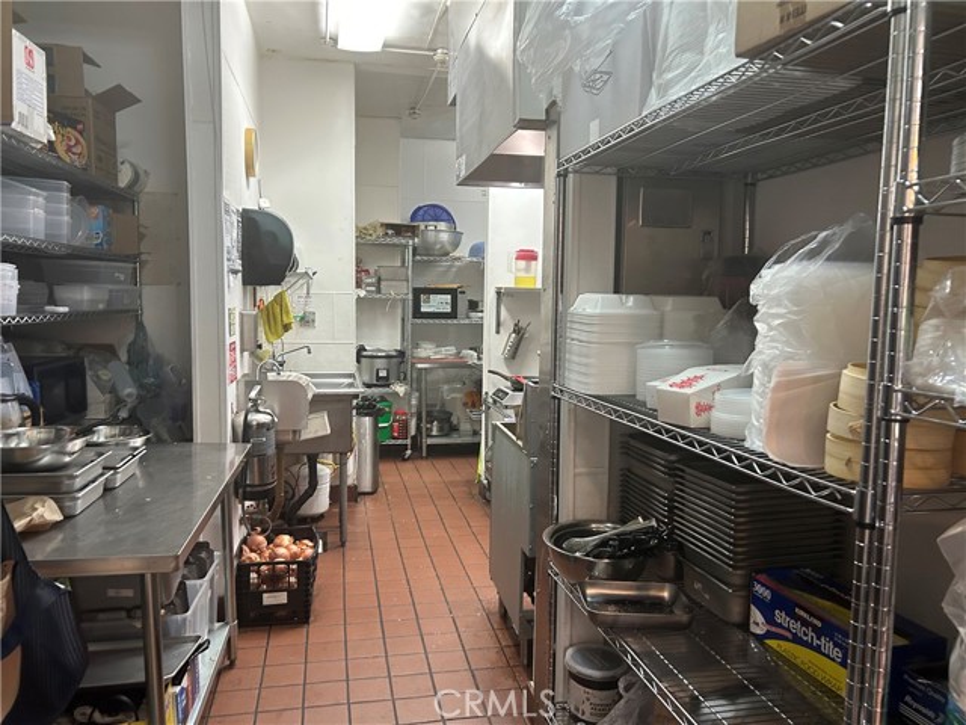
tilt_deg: -5.8
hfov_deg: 67.3
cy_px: 362
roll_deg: -1.0
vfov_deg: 53.1
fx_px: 726
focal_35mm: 26
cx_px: 483
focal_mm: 5.7
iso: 250
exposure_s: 1/60
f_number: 1.5
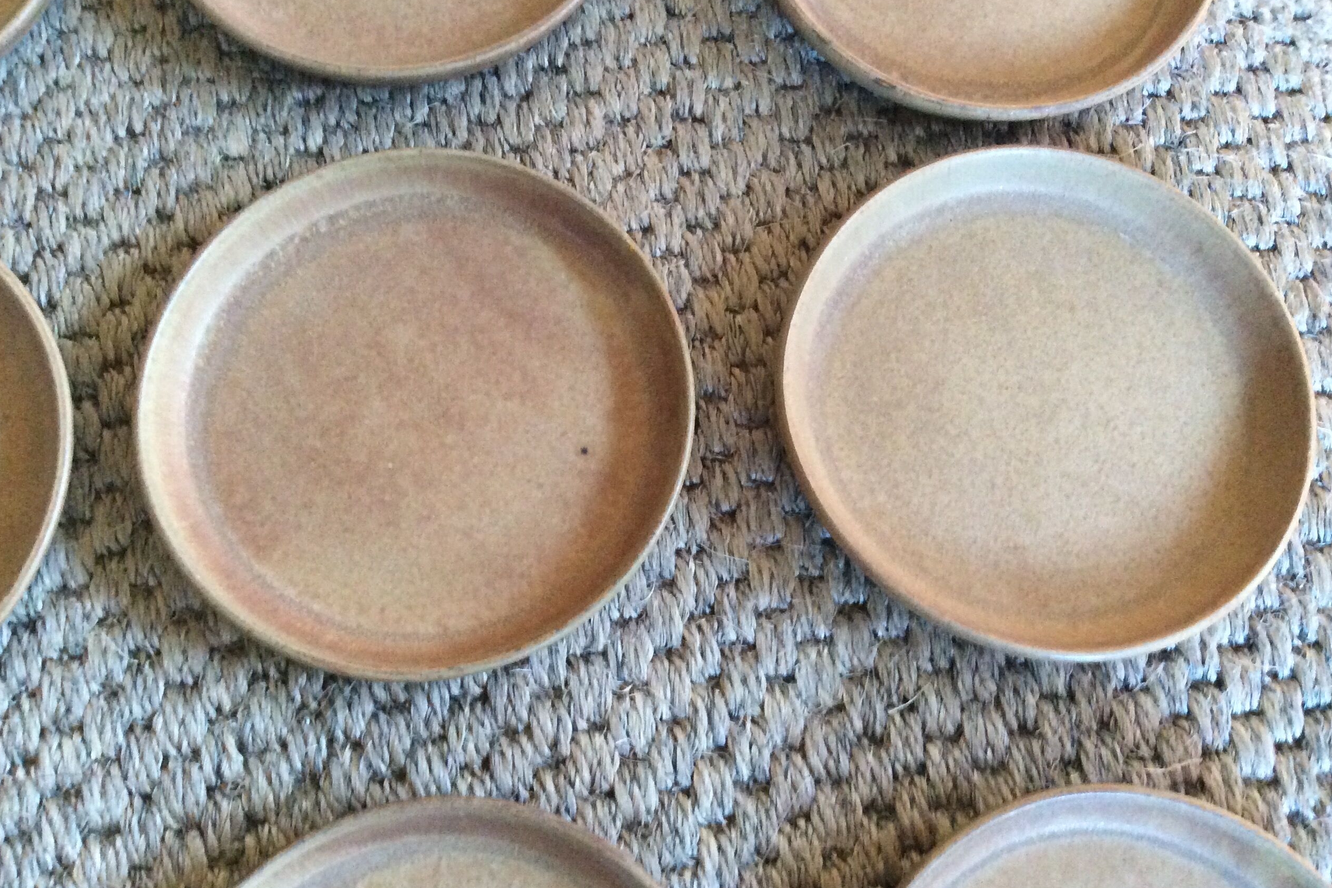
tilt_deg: -74.1
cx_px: 661
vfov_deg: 38.9
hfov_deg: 55.8
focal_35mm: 34
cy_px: 420
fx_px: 1258
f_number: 2.4
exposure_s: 1/17
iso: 320
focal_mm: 3.3
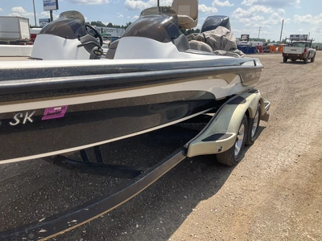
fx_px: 270
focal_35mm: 29
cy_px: 120
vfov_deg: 48.2
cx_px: 161
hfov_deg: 61.7
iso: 25
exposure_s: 1/1035
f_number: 1.8
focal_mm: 3
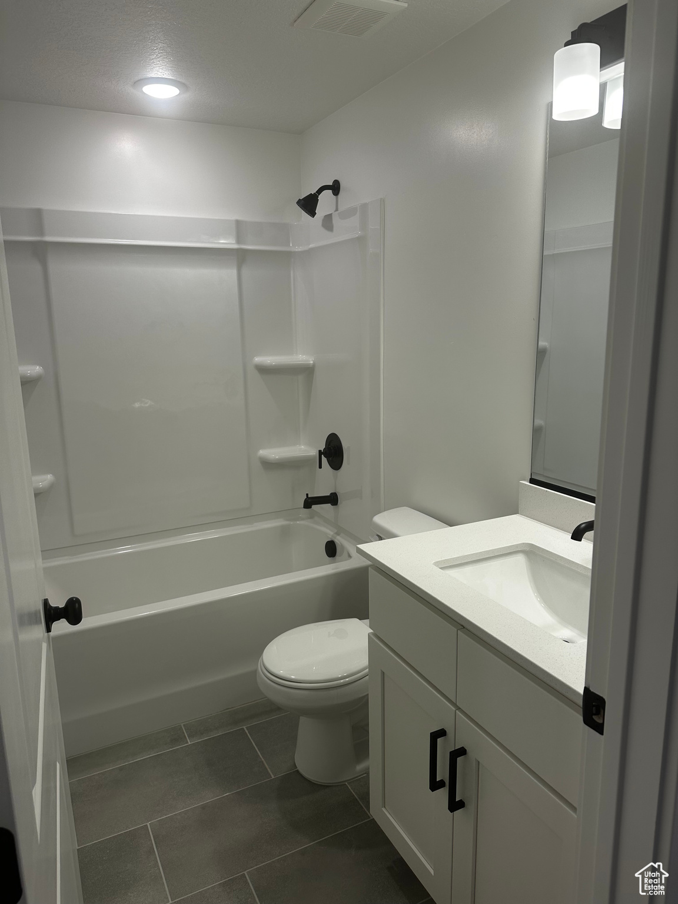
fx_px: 627
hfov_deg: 56.8
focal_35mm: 24
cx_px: 339
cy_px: 452
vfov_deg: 71.6
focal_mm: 6.86
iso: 64
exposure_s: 1/160
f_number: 1.78
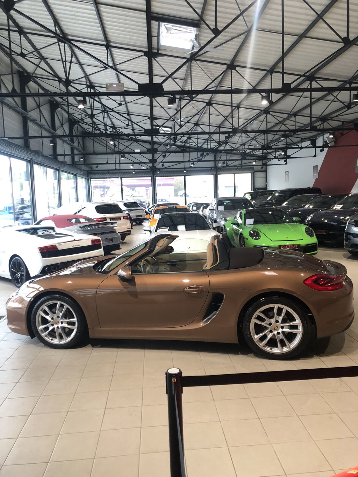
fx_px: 386
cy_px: 238
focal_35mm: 28
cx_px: 179
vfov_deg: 63.4
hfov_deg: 49.8
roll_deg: +4.1
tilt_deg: -4.7
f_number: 1.8
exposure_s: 1/25
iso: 40
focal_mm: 3.99
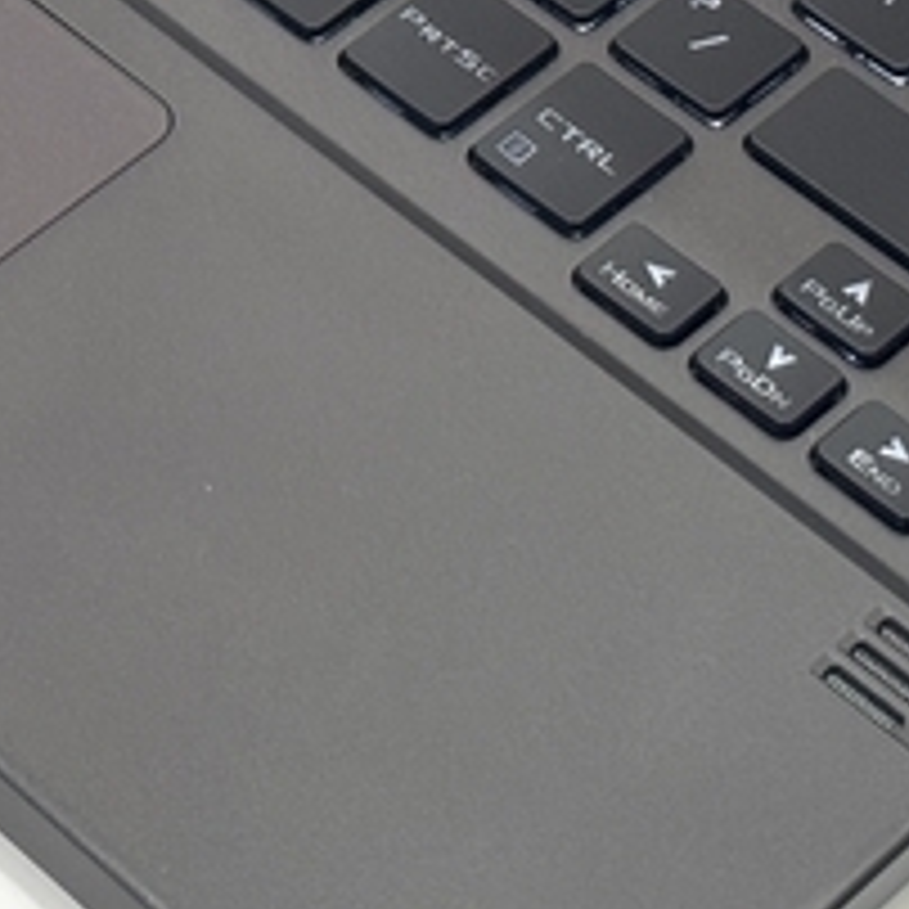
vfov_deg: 10.3
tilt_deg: -44.9
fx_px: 4991
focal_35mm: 168
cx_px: 162
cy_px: -122
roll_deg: -0.2
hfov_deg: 10.4
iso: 100
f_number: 1.78
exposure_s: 1/92
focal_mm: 6.76
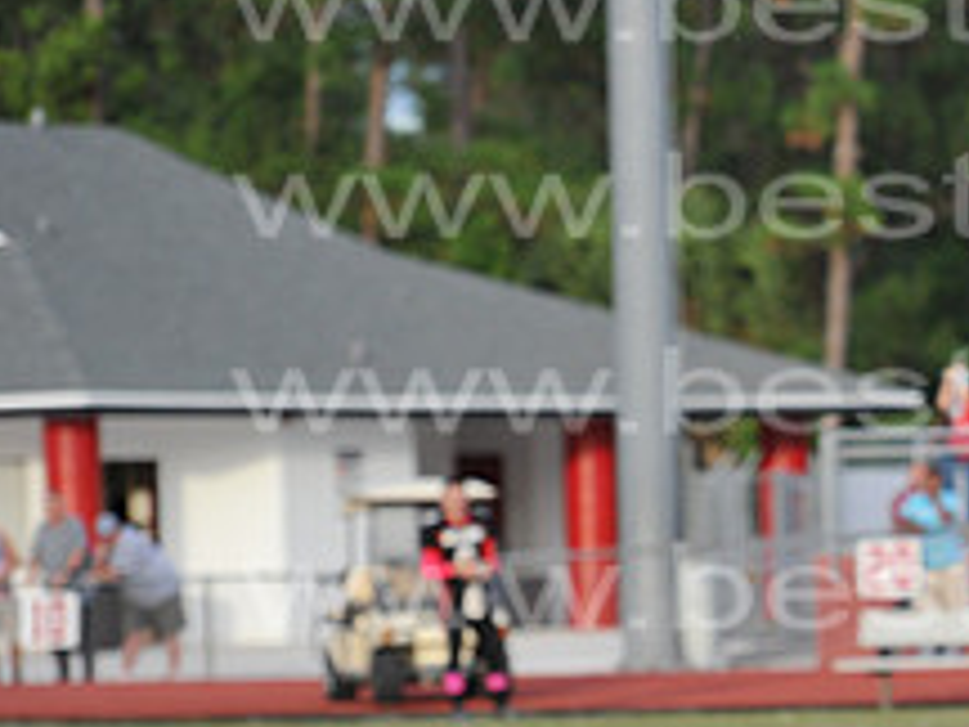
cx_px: 1261
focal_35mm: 348
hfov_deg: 5.7
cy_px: 696
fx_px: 9742
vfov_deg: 4.3
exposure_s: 1/2500
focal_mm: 135
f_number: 3.2
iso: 800
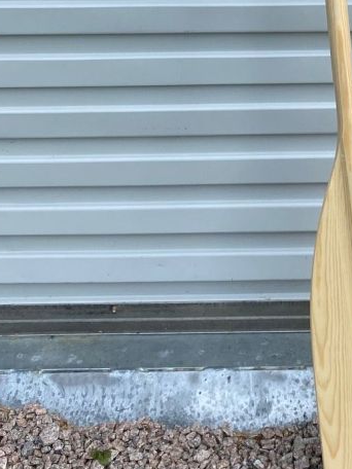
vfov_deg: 24.1
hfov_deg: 18.8
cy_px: -41
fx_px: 1030
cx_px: 368
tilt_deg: -19.2
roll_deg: +0.1
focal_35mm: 76
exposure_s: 1/1245
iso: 32
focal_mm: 4.25
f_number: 1.8
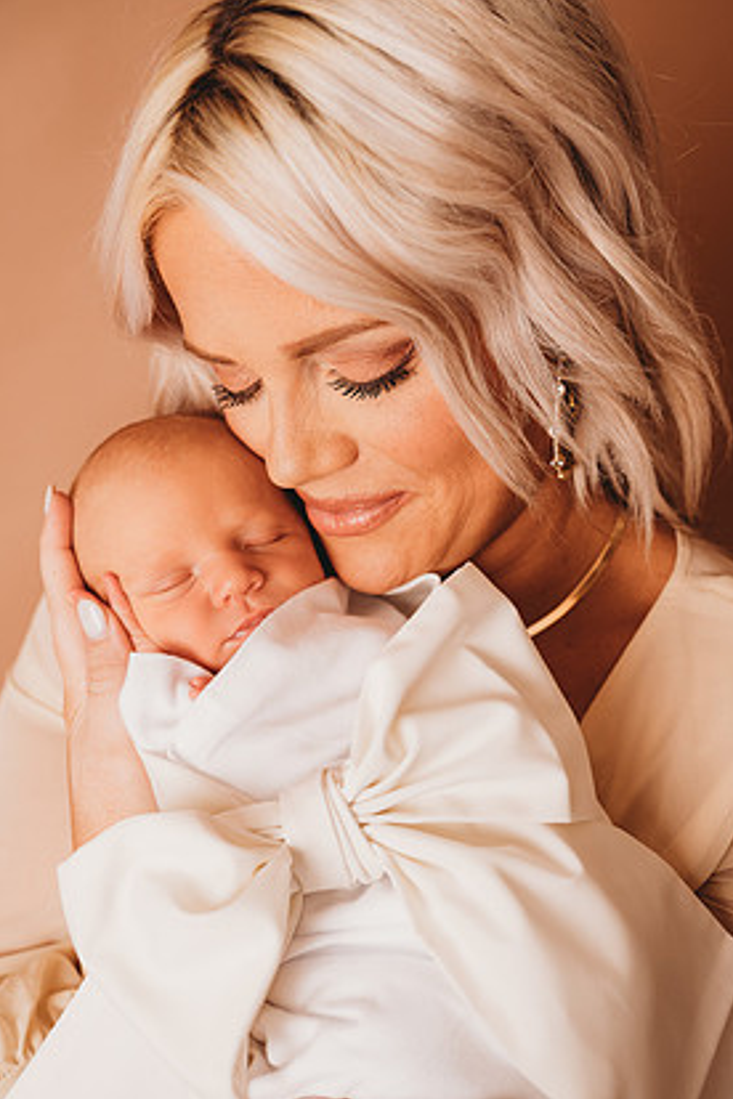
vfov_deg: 50.7
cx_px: 374
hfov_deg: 35.1
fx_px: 1160
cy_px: 573
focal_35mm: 38
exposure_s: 1/160
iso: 100
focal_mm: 35
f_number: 4
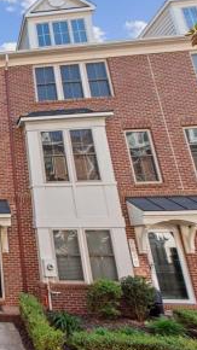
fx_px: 242
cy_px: 177
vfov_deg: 71.9
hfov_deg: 32.0
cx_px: -67
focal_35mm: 26
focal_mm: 16
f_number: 8
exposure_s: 1/500
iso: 200
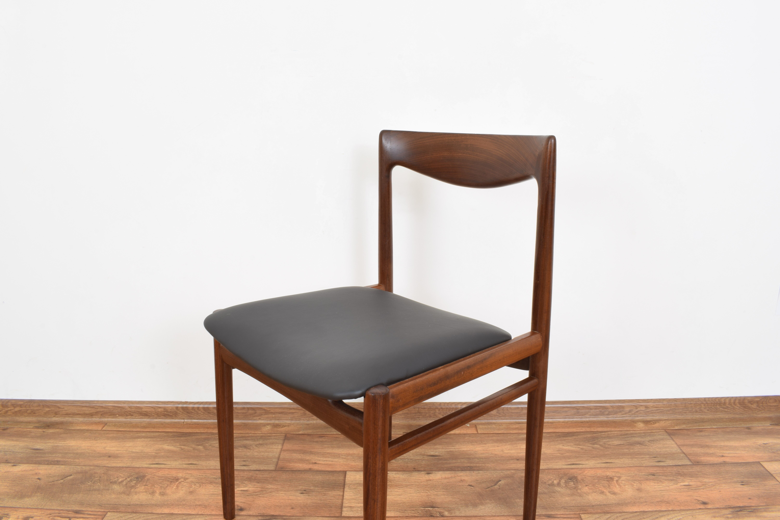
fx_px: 585
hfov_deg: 67.4
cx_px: 390
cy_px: 260
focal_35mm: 27
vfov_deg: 47.9
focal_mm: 18
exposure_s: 5
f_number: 22
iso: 100
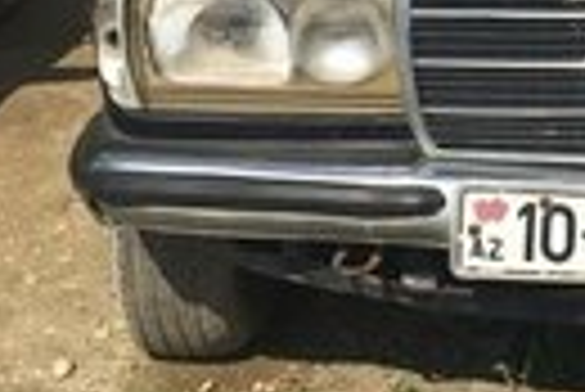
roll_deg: +0.8
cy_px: -135
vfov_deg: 11.6
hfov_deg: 17.2
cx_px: 644
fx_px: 1871
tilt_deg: -8.8
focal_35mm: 115
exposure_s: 1/1923
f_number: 2.2
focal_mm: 4.15
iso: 25
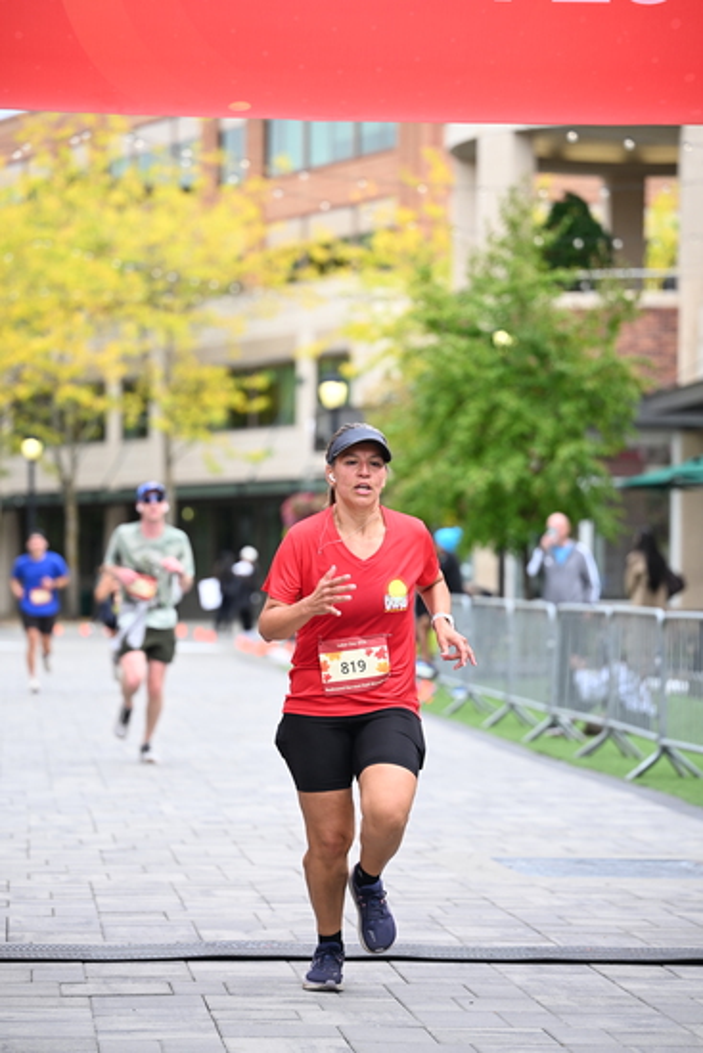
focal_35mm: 110
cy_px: 526
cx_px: 352
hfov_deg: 12.5
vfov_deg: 18.6
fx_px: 3220
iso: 640
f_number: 2.8
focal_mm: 110
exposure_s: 1/1600
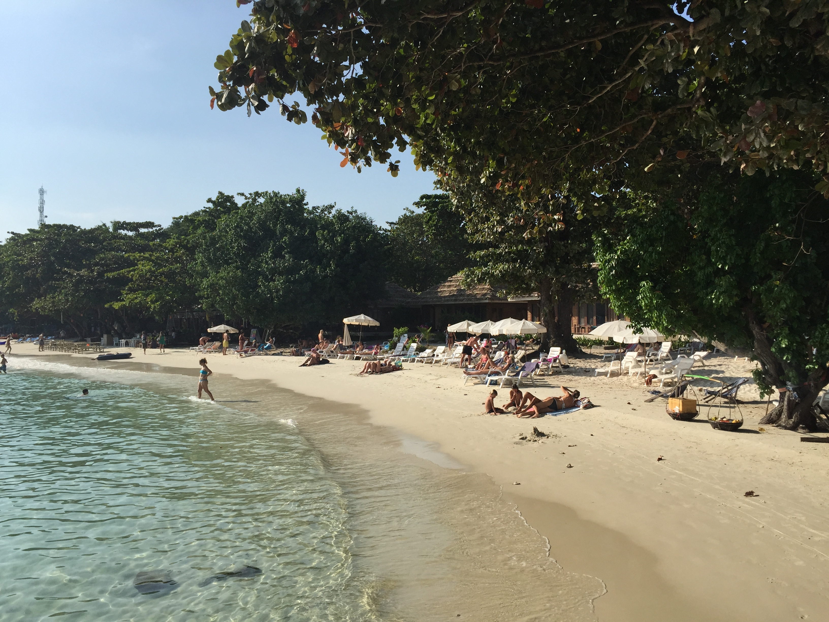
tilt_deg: +0.8
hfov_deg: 61.7
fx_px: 695
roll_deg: -0.8
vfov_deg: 48.2
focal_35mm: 29
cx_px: 414
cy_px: 311
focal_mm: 4.15
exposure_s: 1/3300
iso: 32
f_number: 2.2
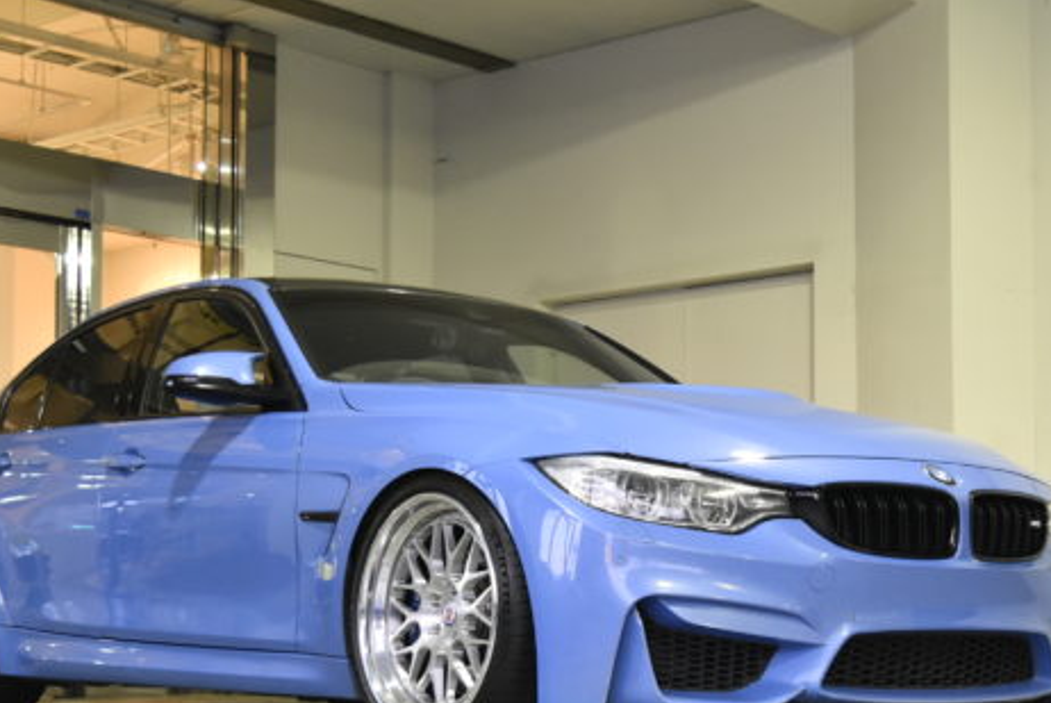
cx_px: 569
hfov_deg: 28.0
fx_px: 2104
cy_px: 524
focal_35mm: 72
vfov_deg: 18.8
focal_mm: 30
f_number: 4.2
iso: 1600
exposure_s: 1/125
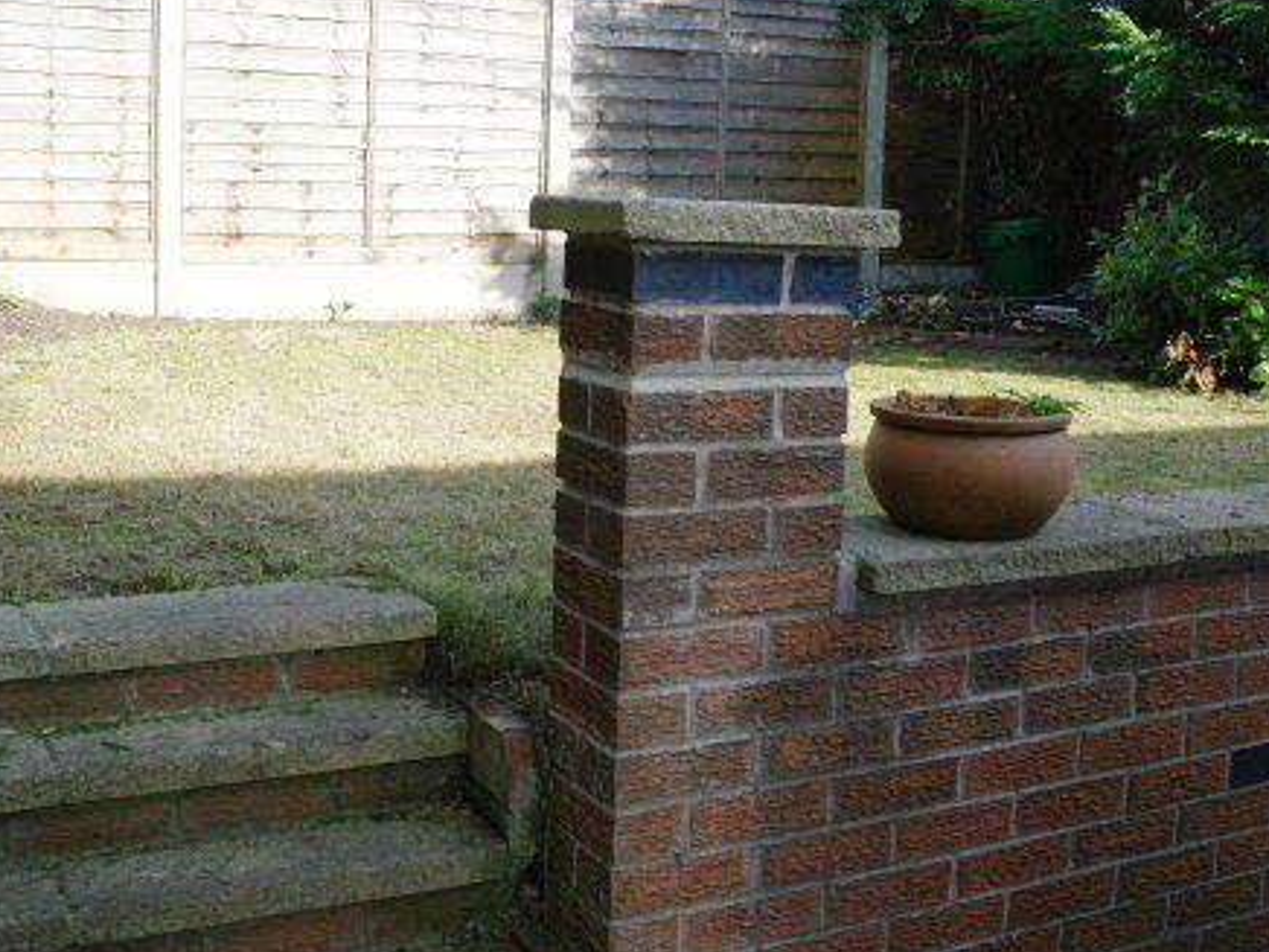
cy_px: 390
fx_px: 1613
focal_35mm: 44
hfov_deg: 42.8
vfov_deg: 32.8
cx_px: 745
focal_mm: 19
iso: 200
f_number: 9.5
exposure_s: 1/60
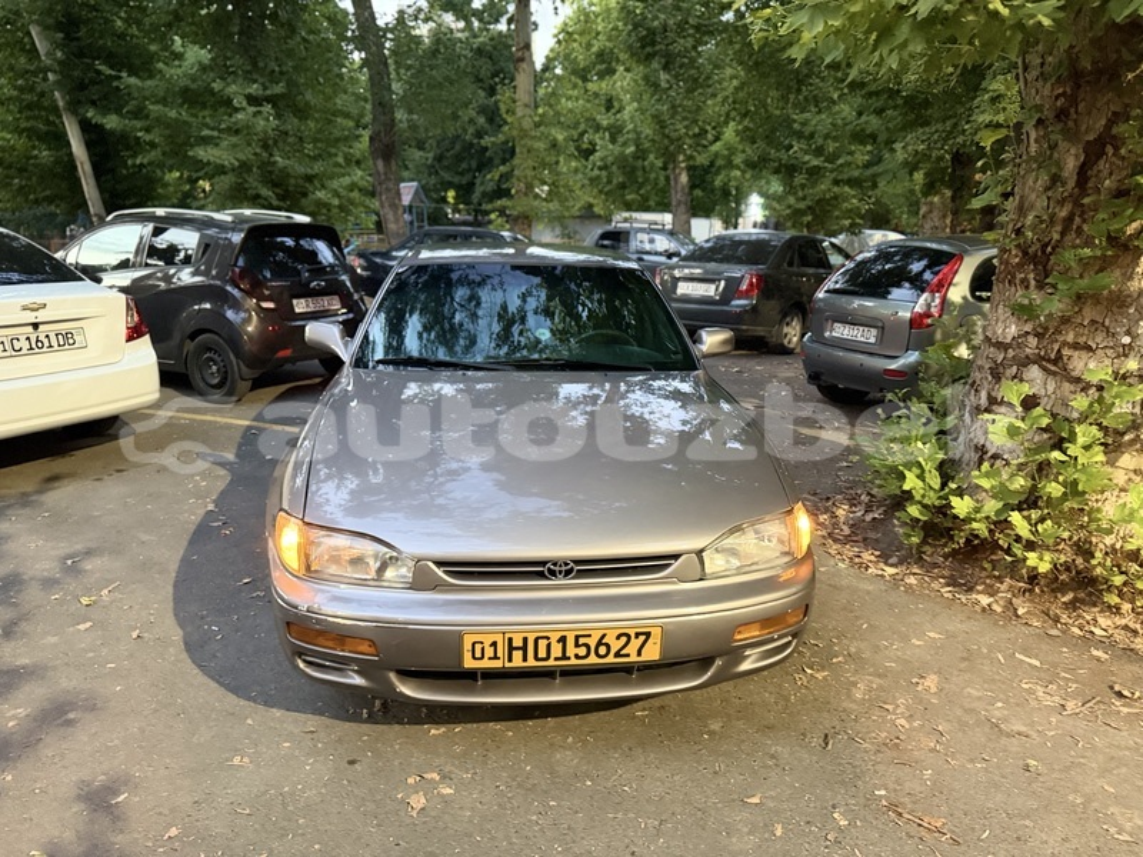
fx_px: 792
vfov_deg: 56.8
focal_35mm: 24
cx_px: 572
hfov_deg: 71.6
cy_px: 428
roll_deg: -0.7
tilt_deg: -14.7
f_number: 1.78
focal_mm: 6.76
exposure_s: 1/25
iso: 1250
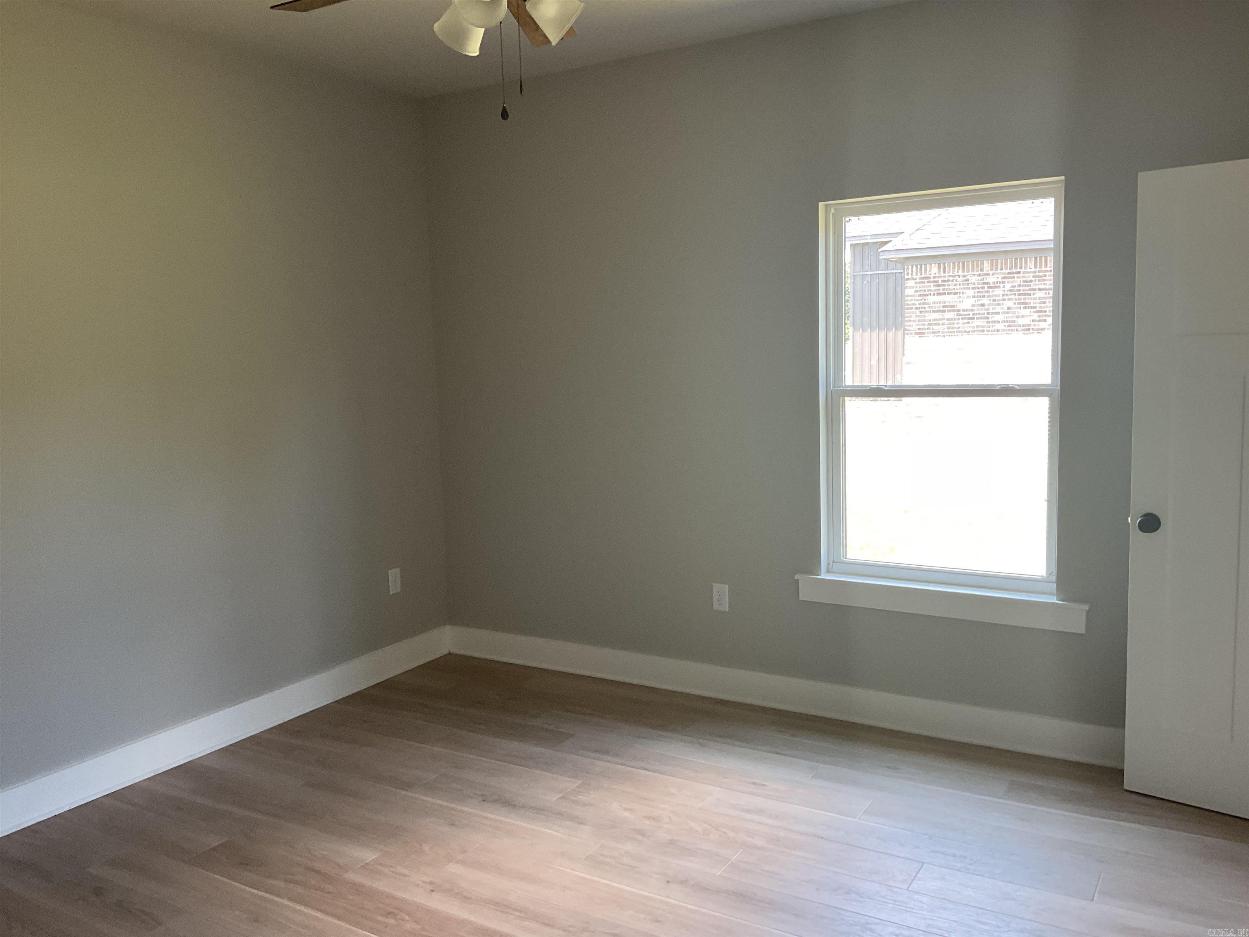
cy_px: 468
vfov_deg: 48.2
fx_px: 1046
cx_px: 624
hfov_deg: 61.7
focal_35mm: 29
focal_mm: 3
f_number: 1.8
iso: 50
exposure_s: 1/60
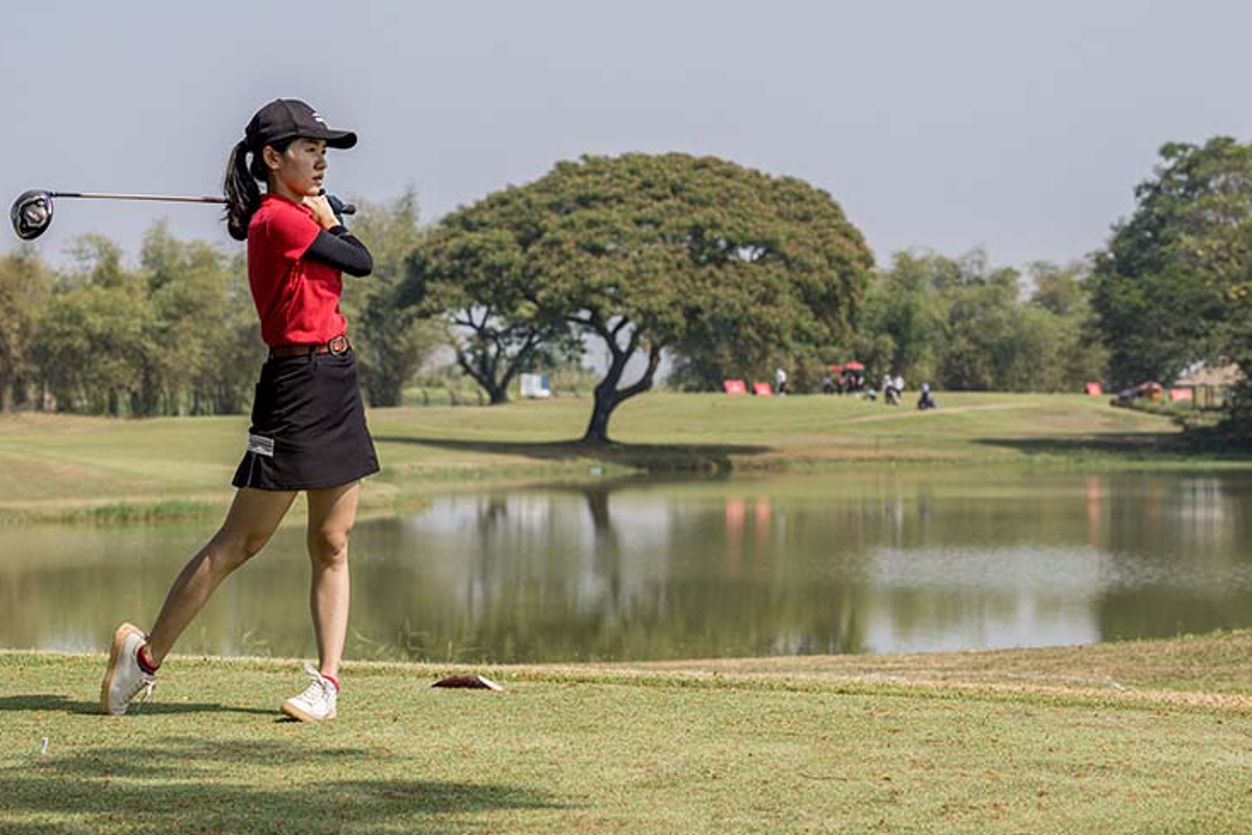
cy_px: 382
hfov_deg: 18.6
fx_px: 3826
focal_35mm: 110
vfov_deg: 12.5
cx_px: 466
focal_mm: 84
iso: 640
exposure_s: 1/3200
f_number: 5.6
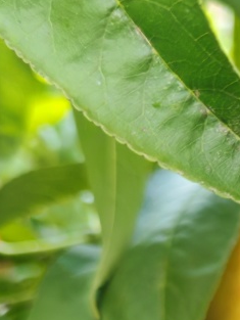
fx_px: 850
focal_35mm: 92
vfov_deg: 20.1
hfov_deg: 14.6
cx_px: 390
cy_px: 372
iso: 1000
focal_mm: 5.52
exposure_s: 1/100
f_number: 1.95
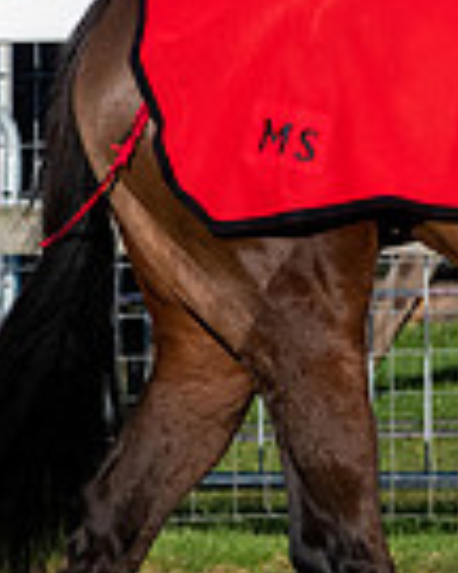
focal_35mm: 1569
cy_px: 117
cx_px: 1081
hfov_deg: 1.0
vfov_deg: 1.2
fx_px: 26585
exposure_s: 1/1250
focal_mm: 260
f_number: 10
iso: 800
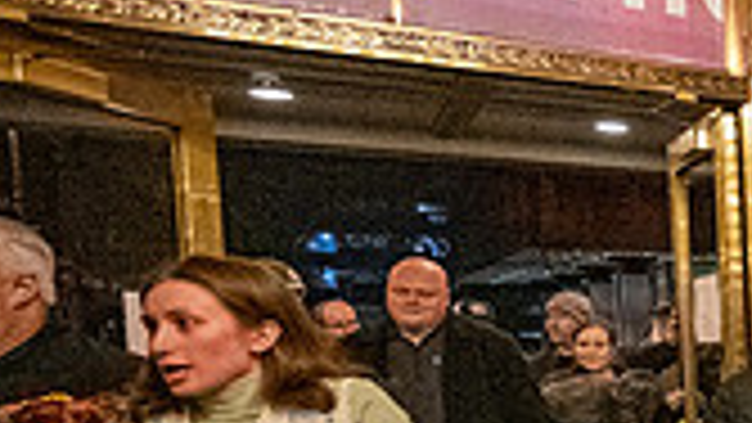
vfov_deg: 22.8
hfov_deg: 25.2
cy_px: 398
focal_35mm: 51
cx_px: 1234
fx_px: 1017
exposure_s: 1/400
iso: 16000
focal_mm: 14
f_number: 4
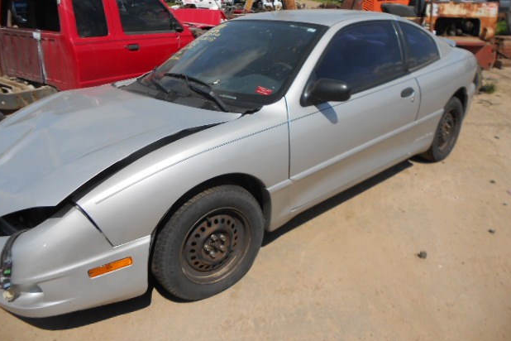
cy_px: 152
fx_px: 397
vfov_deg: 46.3
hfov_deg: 65.5
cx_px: 261
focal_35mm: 28
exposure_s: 1/250
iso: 80
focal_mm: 4.6
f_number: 8
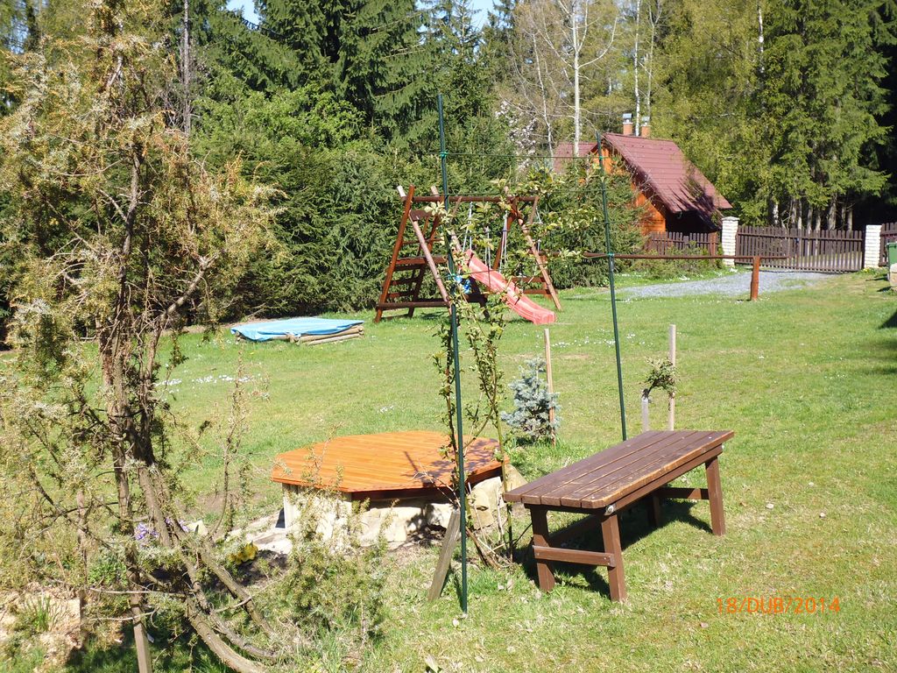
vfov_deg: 31.5
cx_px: 448
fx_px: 1192
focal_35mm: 46
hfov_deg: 41.2
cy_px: 336
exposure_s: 1/400
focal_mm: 8.1
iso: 100
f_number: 3.8
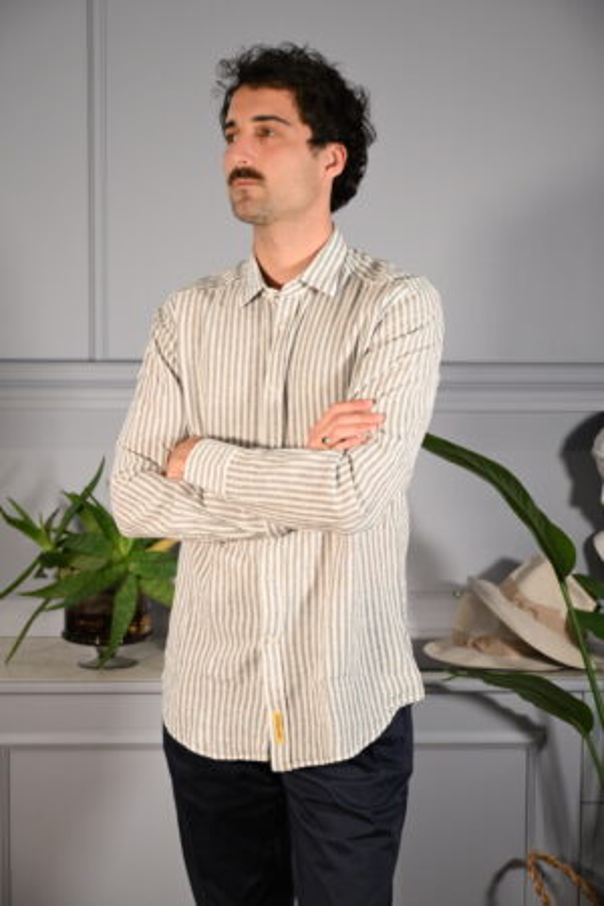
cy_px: 453
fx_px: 1585
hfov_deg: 21.6
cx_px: 302
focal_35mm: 63
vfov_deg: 31.9
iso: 500
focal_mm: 42
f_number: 4.5
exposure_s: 1/30
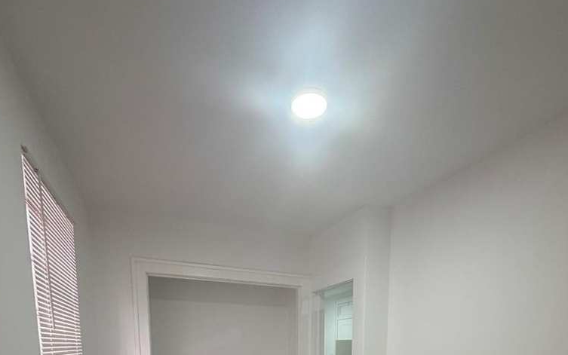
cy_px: 390
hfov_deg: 82.3
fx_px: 325
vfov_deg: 44.1
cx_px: 291
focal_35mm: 21
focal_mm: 2.22
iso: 160
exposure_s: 1/60
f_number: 2.2
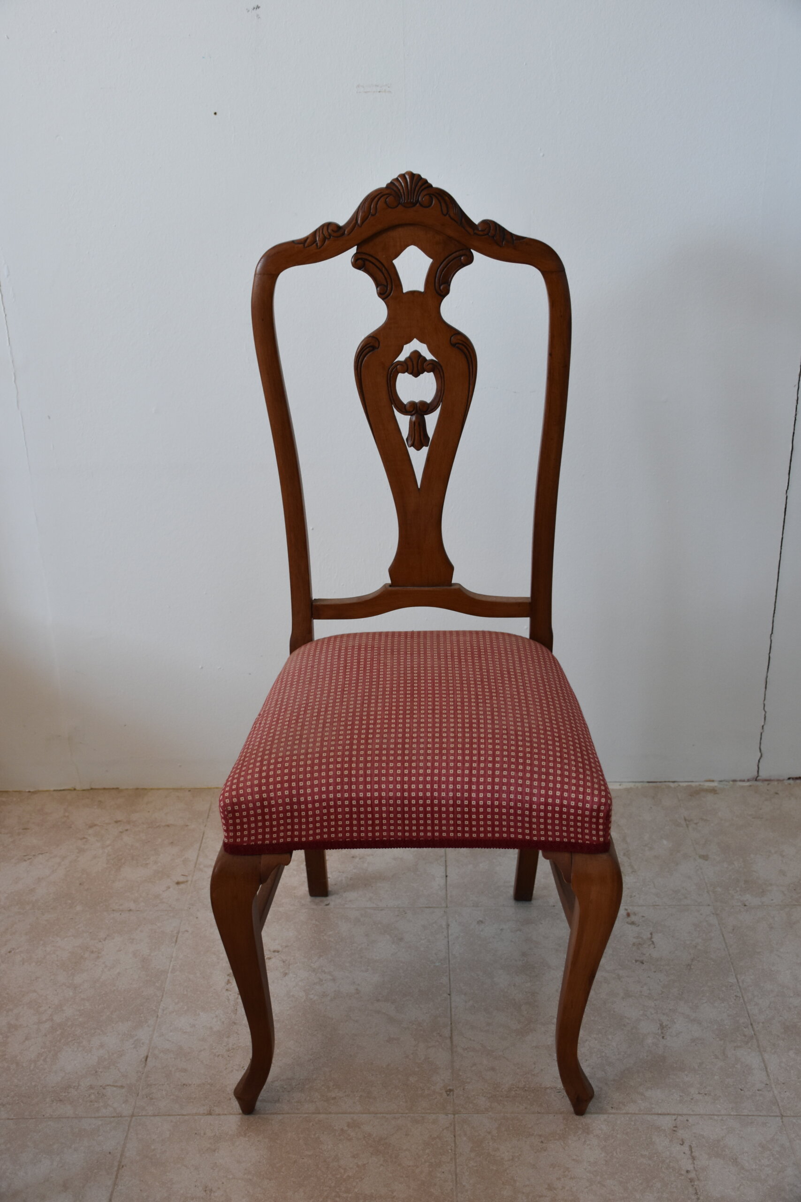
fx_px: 1301
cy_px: 601
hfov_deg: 34.2
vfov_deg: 49.6
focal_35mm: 39
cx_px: 400
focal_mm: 26
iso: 800
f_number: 4
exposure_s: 1/80
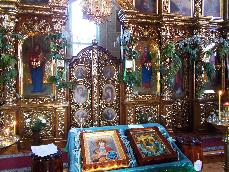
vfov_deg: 53.1
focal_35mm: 26
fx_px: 172
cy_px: 86
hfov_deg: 67.3
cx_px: 114
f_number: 3.2
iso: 200
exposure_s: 1/10
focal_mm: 4.6
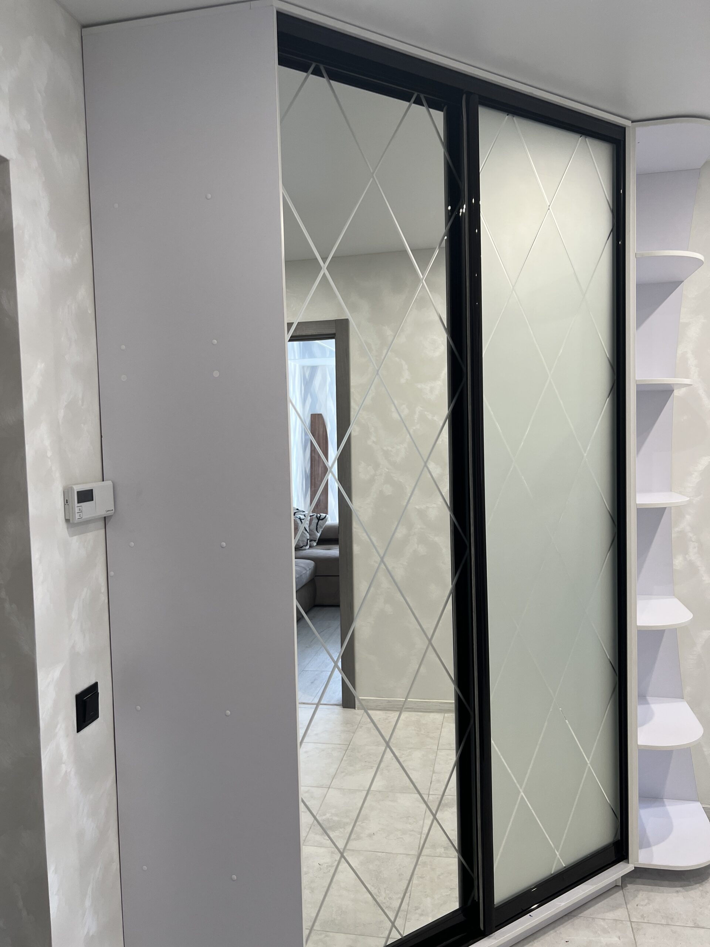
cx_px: 355
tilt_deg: -4.0
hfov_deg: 53.1
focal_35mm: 26
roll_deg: +1.1
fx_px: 711
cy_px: 474
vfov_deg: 67.3
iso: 125
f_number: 1.5
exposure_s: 1/100
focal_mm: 5.7
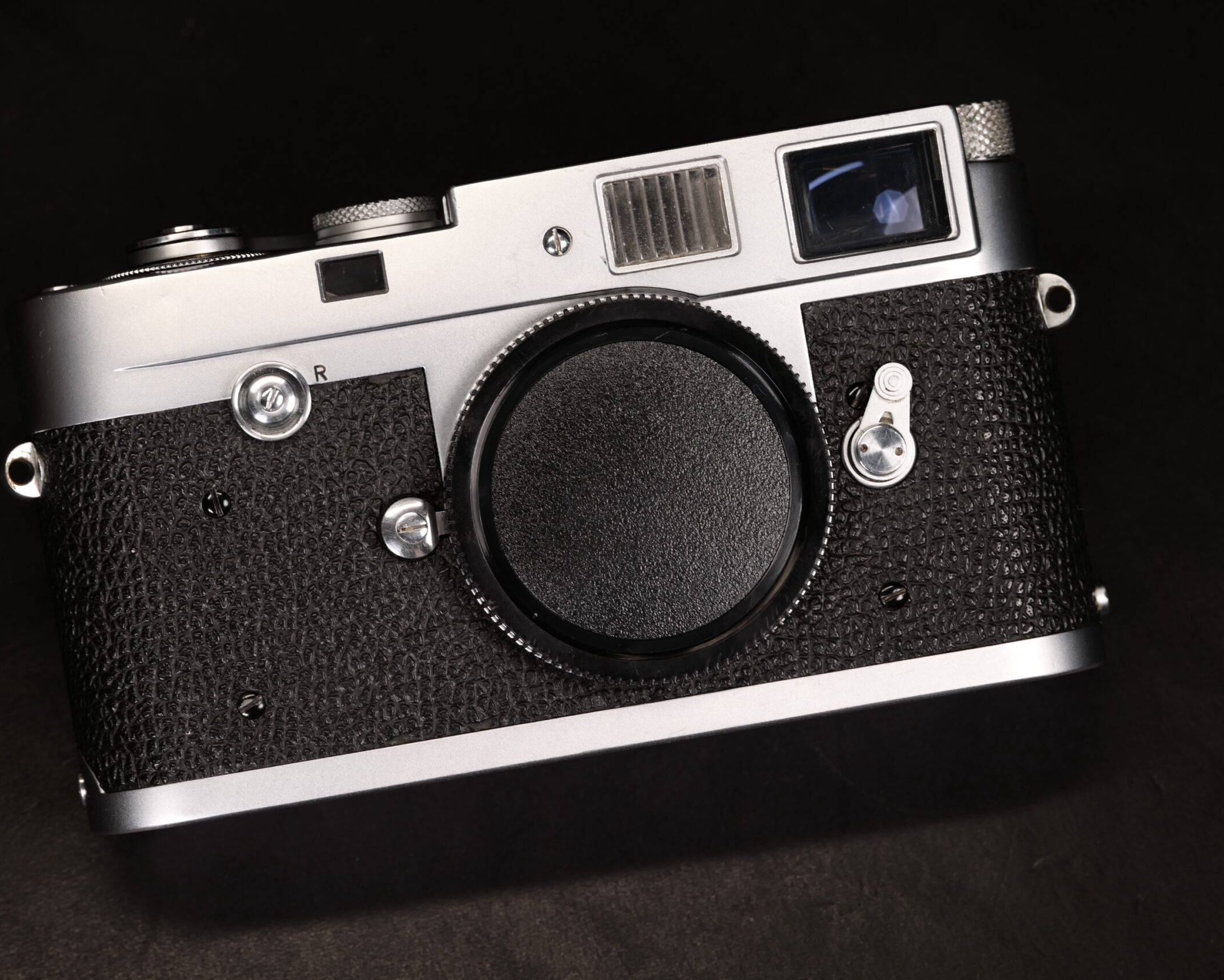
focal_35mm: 113
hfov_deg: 17.0
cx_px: 500
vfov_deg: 13.6
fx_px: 4094
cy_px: 490
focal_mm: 100
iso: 640
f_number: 8
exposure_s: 1/100
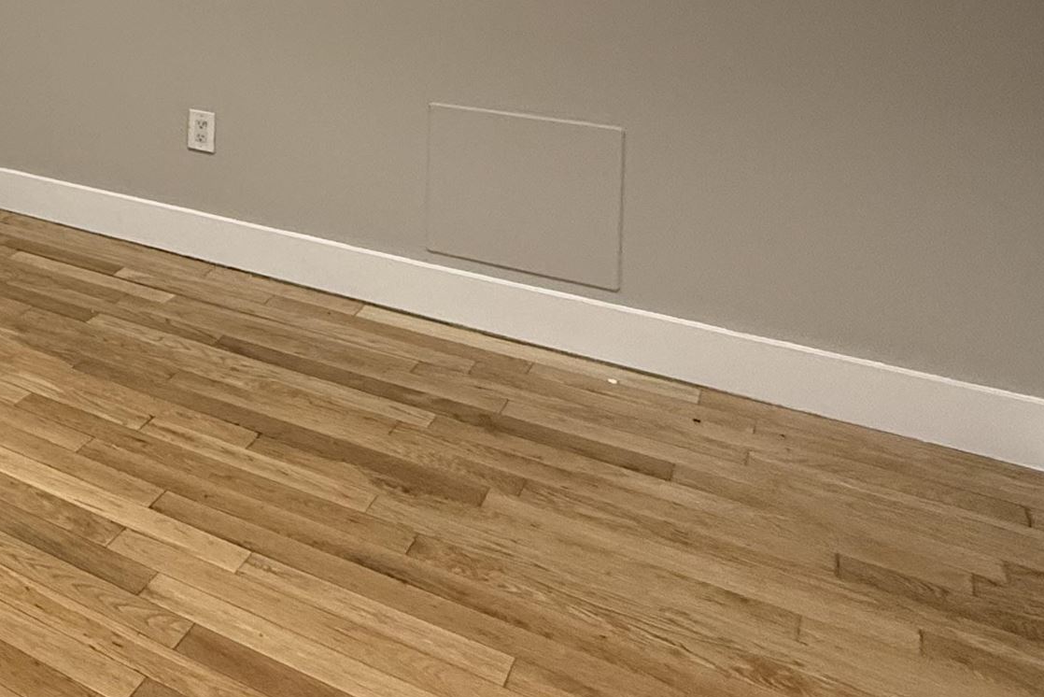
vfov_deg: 29.7
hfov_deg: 34.0
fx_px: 1160
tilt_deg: -3.3
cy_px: -90
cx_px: -329
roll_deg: +0.7
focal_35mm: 40
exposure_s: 1/60
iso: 250
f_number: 2.2
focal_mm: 2.22
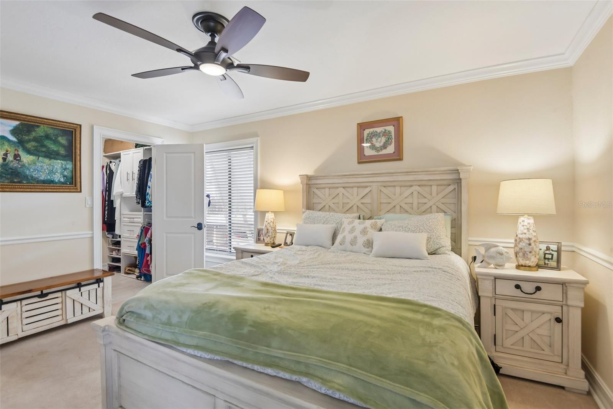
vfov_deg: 73.7
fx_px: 272
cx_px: 306
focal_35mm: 16
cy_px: 204
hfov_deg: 96.7
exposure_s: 1/15
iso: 400
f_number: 8
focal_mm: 16
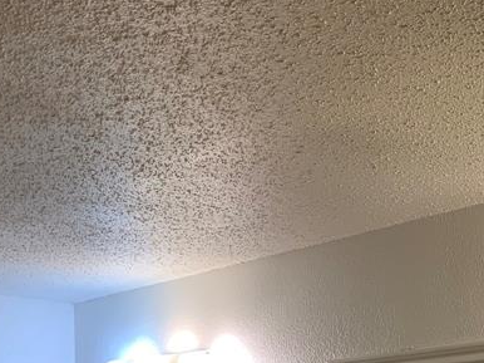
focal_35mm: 77
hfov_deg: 24.2
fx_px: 1076
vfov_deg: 17.8
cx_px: 485
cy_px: 476
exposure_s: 1/120
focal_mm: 3
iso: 32
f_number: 1.8
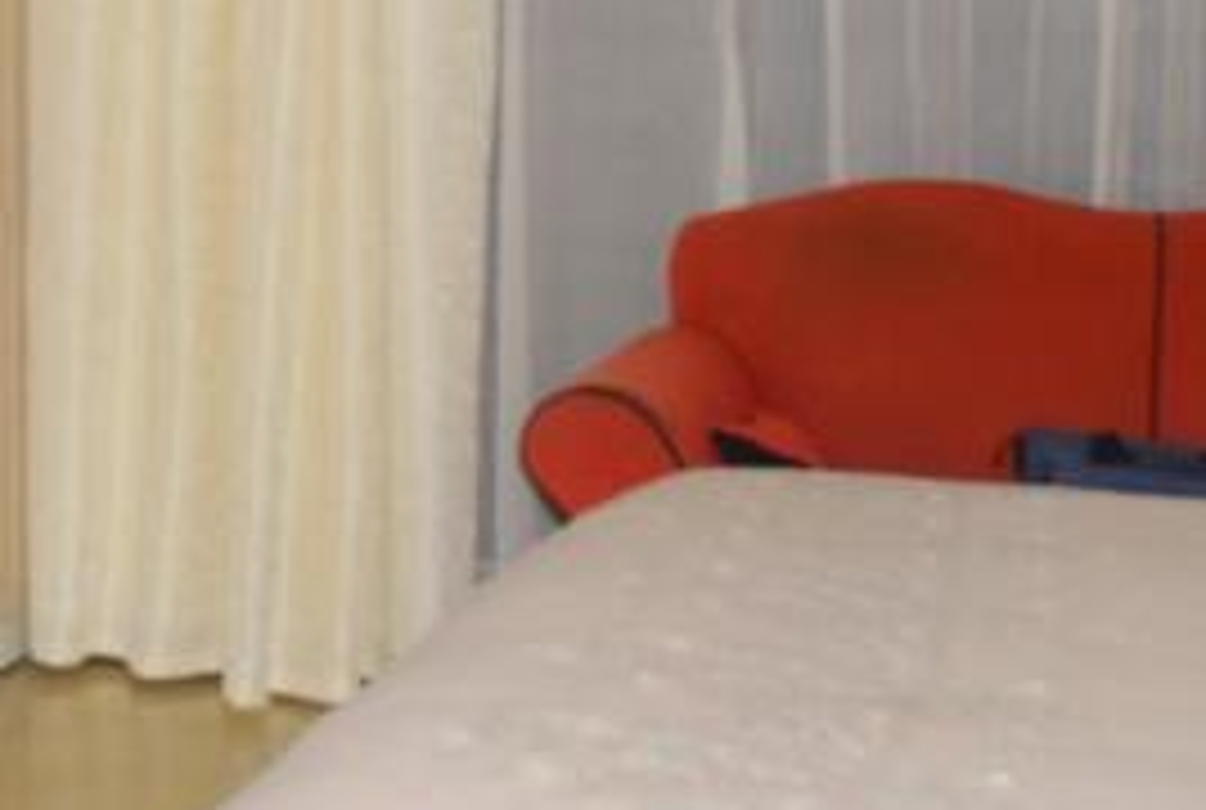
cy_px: 191
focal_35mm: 152
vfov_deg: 9.1
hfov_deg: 13.3
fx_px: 5103
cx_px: 72
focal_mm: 34
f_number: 4.5
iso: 720
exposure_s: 1/60
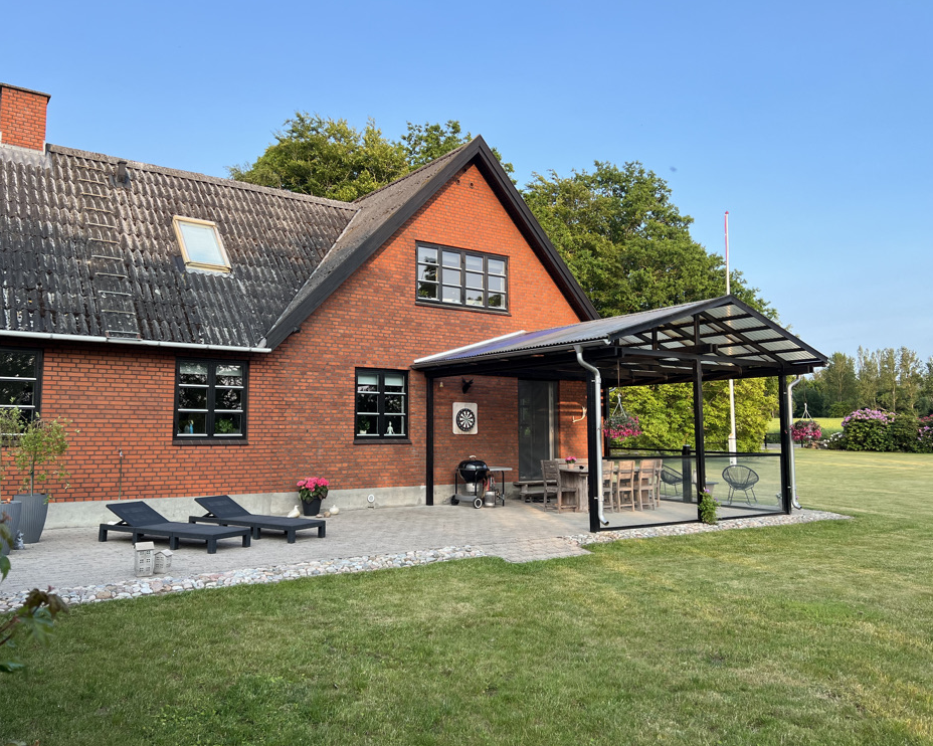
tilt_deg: +4.9
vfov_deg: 51.5
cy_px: 375
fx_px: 773
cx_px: 438
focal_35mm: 28
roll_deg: -0.1
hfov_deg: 62.2
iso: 50
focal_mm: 5.7
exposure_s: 1/539
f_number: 1.5
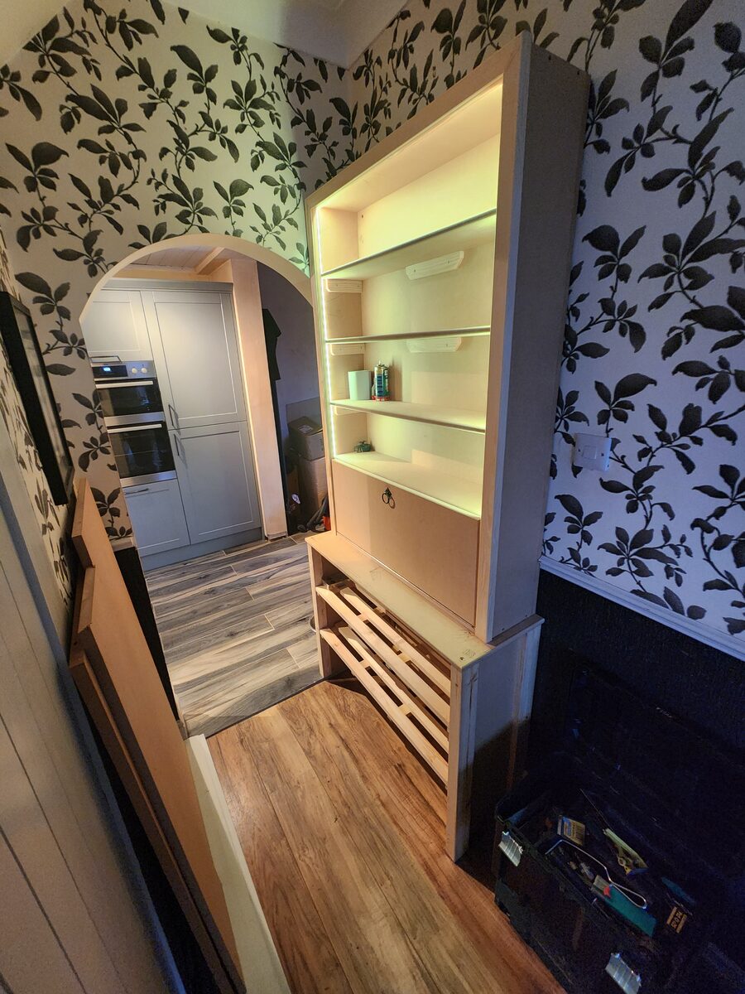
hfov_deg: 89.9
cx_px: 372
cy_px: 497
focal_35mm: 13
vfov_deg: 106.2
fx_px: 373
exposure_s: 1/33
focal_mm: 2.2
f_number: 2.2
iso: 500
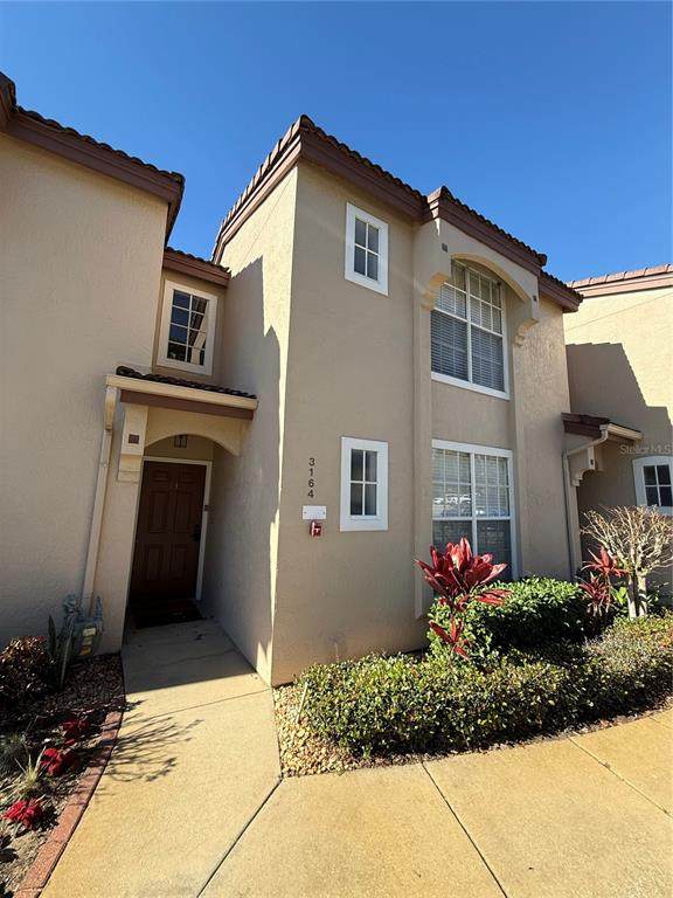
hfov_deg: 85.7
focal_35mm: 14
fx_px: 363
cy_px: 449
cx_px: 336
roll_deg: -1.8
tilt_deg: +8.4
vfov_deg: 102.1
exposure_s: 1/1001
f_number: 2.2
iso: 64
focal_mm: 2.22
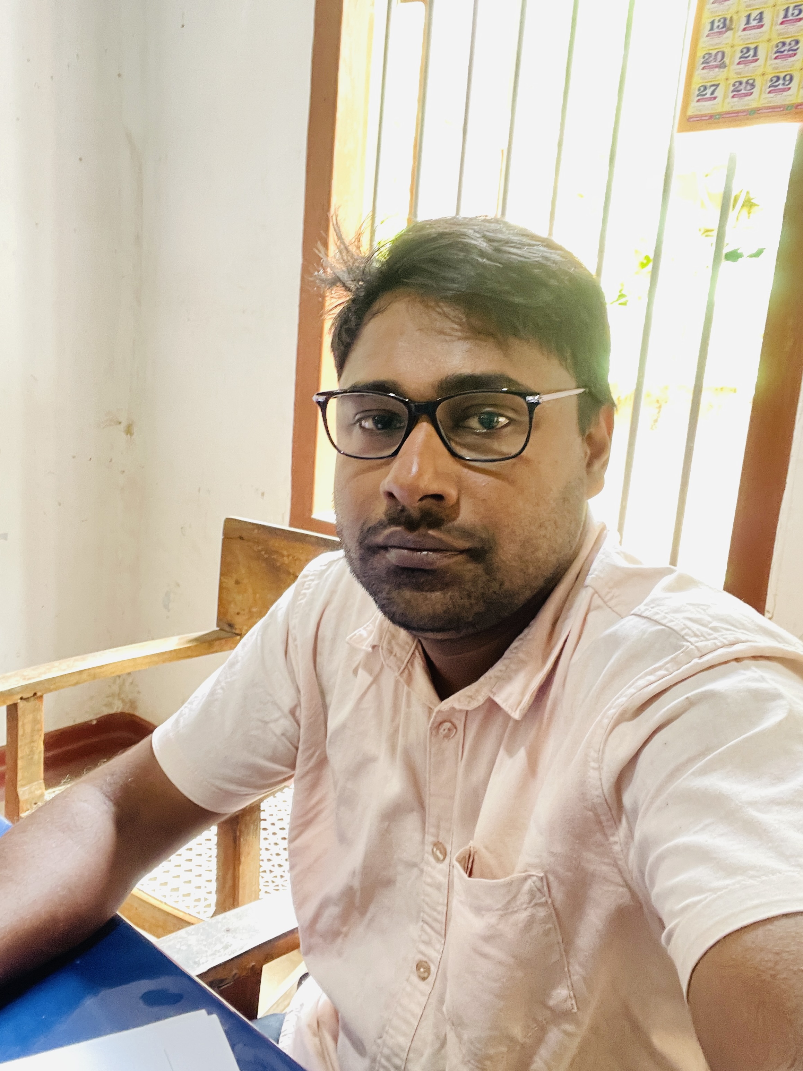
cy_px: 536
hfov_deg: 46.8
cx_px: 402
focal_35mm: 30
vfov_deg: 60.0
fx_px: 928
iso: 400
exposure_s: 1/33
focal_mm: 2.71
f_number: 2.2
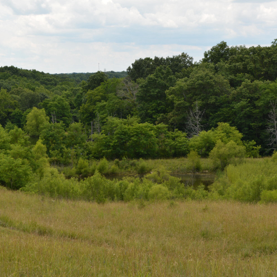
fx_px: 770
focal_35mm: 85
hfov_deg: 20.4
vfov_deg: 20.4
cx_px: 110
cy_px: 138
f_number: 8
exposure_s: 1/200
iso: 100
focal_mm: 44
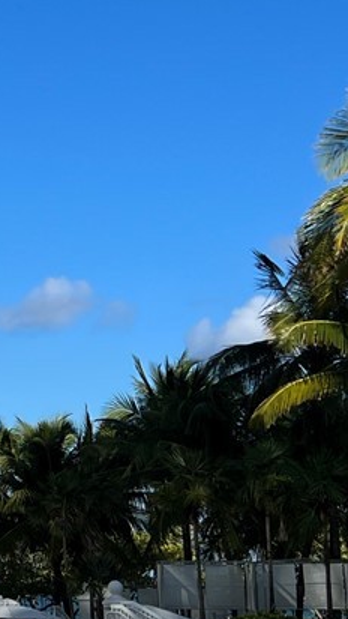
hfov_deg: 10.0
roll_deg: +0.5
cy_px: 290
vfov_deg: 19.4
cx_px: -394
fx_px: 1803
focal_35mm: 110
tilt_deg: +8.7
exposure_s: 1/5882
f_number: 1.5
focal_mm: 5.7
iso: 50
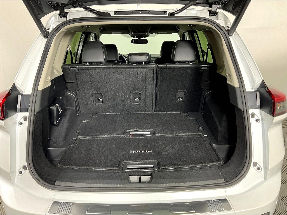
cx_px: 144
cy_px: 108
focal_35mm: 29
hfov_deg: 61.7
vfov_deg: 48.2
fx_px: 240
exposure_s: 1/65
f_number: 1.8
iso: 64
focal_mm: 3
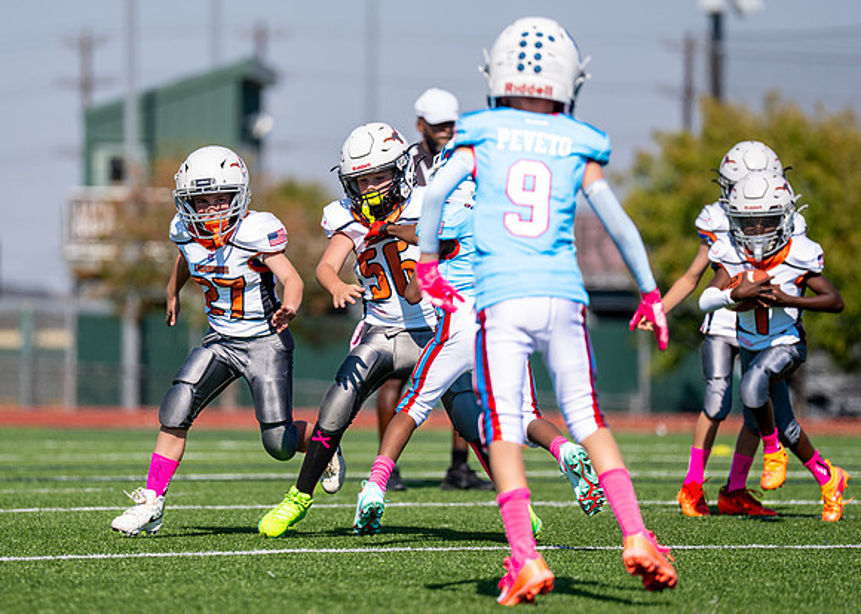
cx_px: 341
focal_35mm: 284
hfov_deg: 7.1
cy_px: 307
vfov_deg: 5.1
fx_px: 6935
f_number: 2.8
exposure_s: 1/2500
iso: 100
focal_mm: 200
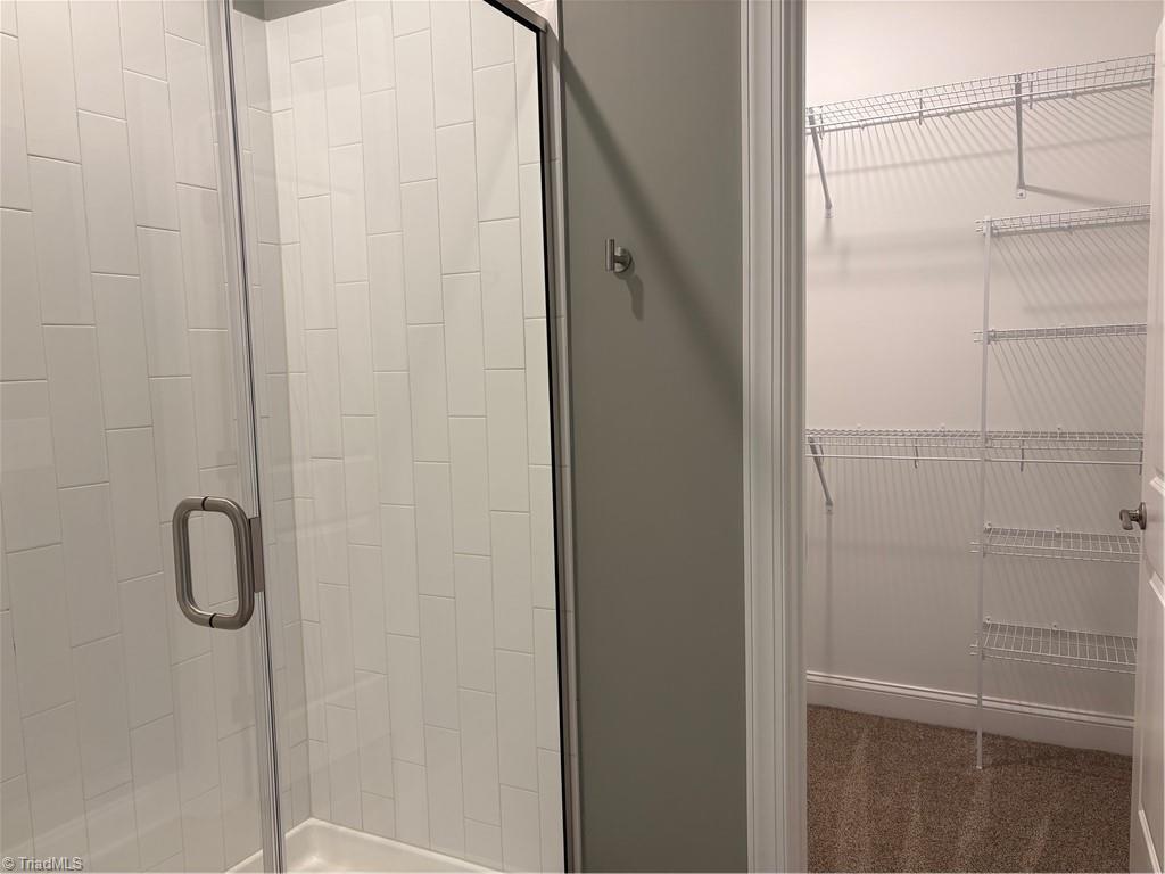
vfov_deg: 53.1
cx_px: 582
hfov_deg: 67.3
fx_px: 875
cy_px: 437
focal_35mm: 26
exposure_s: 1/60
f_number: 1.6
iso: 80
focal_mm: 5.96
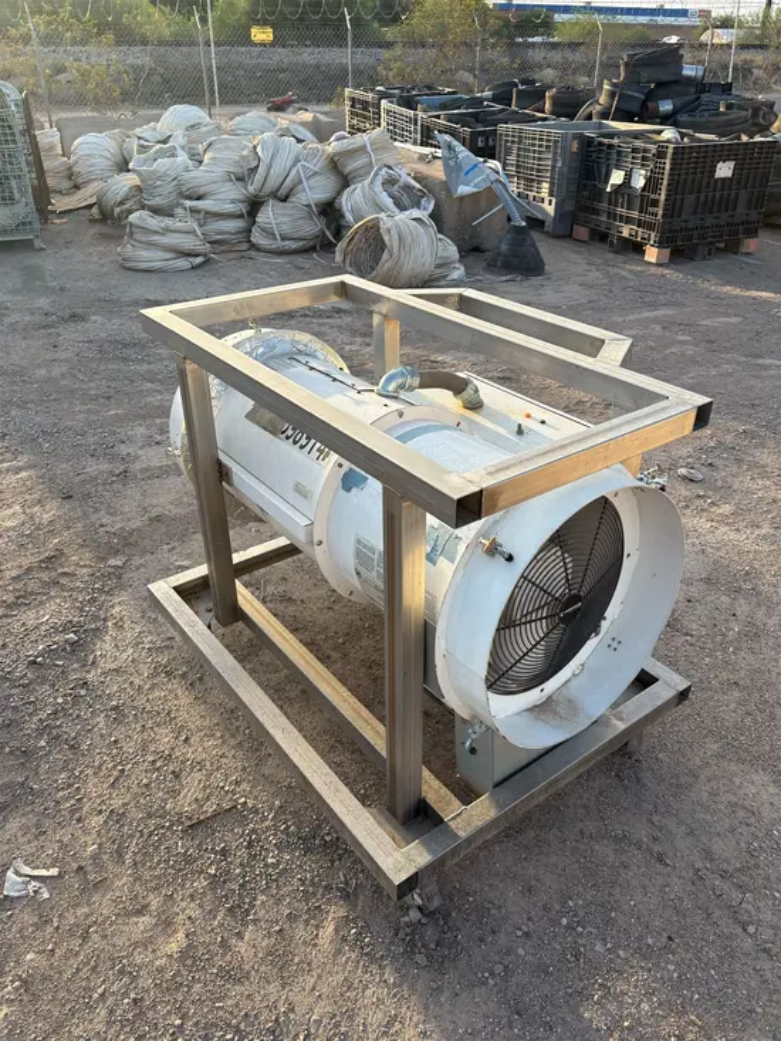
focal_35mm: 26
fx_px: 782
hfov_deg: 53.1
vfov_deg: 67.3
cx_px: 390
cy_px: 520
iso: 50
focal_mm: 5.96
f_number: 1.6
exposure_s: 1/764
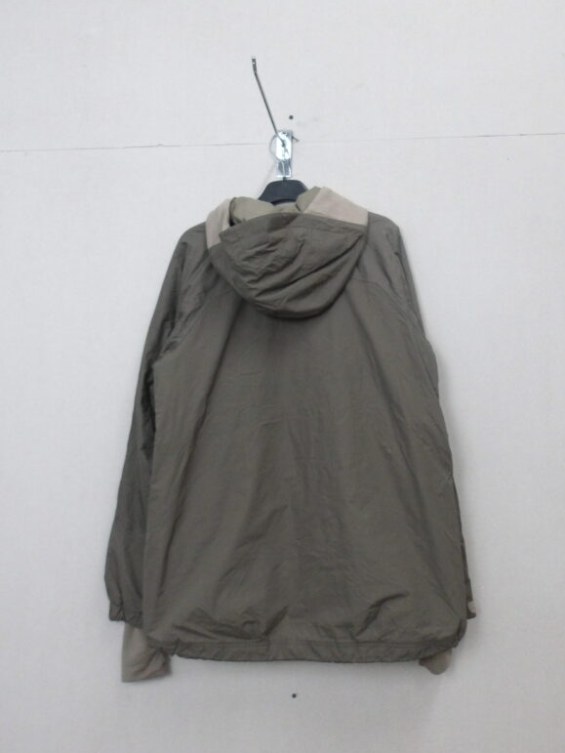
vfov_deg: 63.4
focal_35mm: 28
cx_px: 277
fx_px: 609
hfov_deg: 49.8
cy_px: 374
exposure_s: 1/60
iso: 577
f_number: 3
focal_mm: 4.9
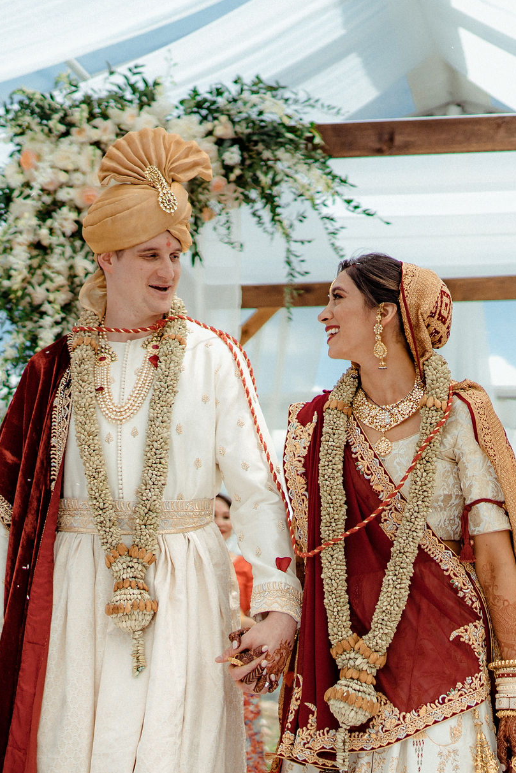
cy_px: 260
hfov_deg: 16.7
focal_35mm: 82
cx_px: 246
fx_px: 1761
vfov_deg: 24.6
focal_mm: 35
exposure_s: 1/8000
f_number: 1.7
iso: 100
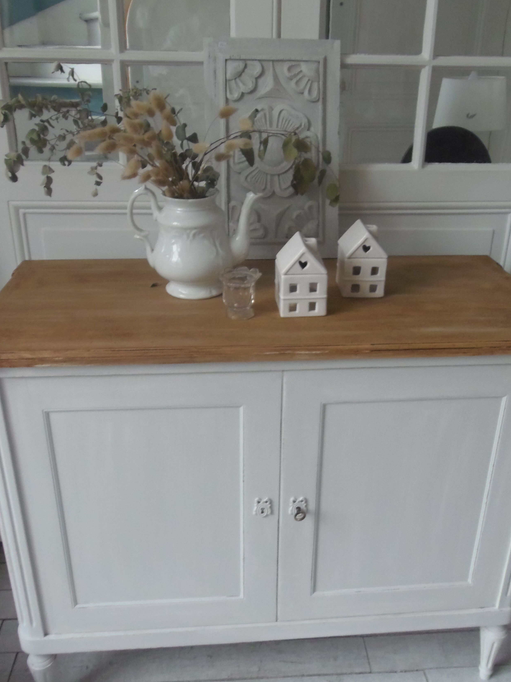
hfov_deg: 45.4
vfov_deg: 58.3
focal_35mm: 31
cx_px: 263
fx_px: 610
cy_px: 322
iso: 250
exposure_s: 1/30
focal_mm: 4.3
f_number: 2.9
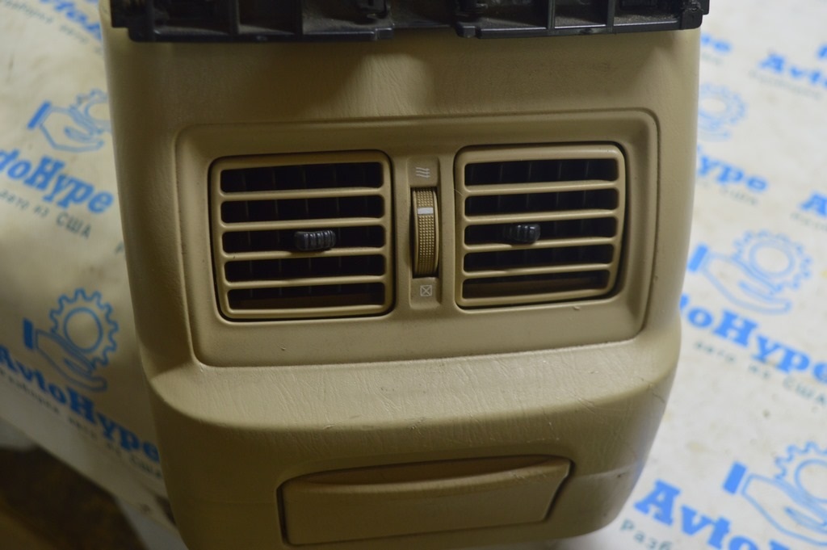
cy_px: 275
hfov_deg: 41.1
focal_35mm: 48
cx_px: 414
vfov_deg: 28.0
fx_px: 1102
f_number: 5.6
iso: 400
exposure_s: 1/20
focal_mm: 32
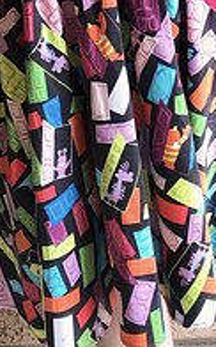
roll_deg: +5.3
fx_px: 916
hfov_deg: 13.3
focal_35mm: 97
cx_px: 19
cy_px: -64
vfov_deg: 20.2
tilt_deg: -12.8
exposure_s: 1/120
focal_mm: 3.99
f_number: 1.8
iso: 25
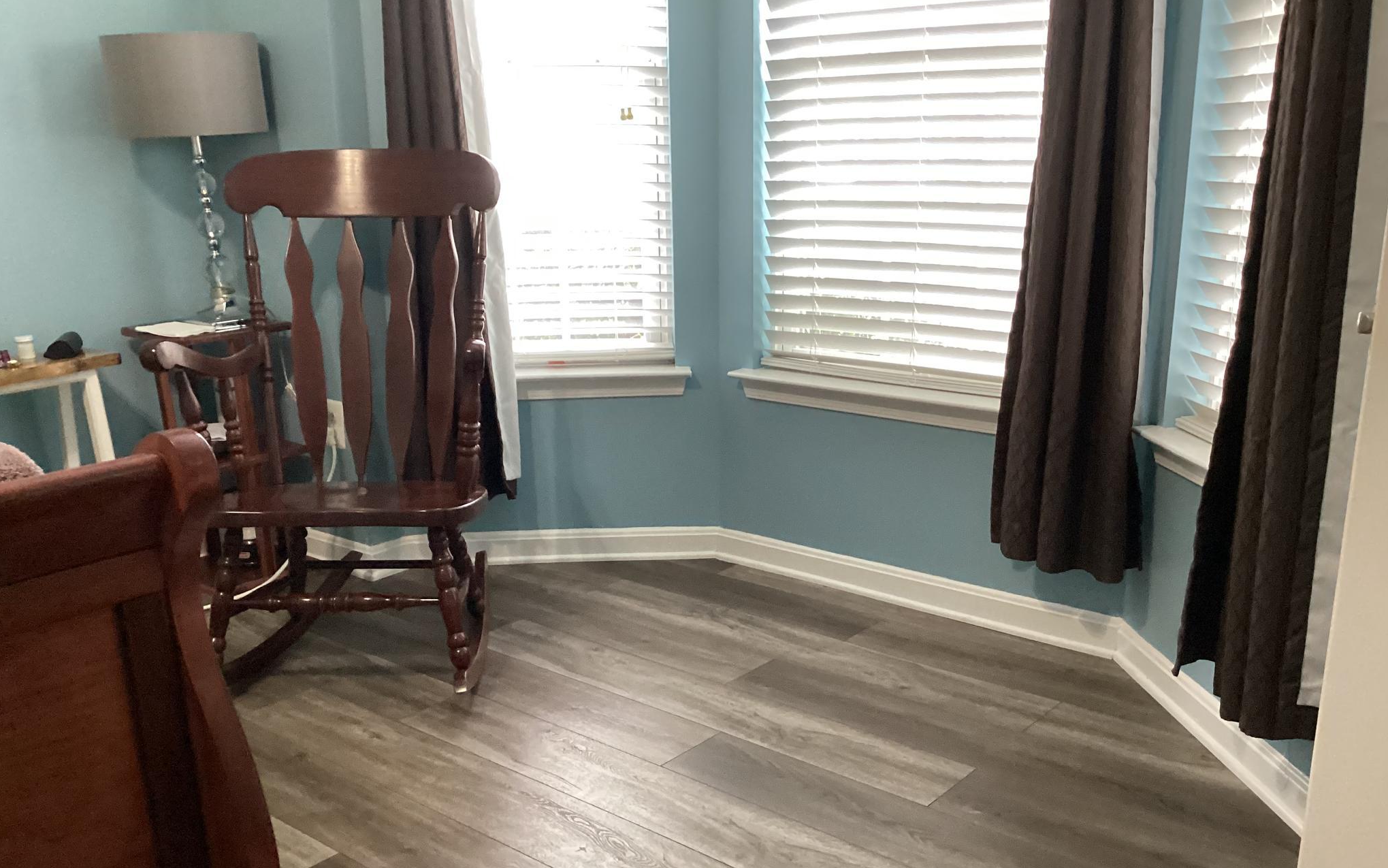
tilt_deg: -17.4
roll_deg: +0.3
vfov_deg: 38.2
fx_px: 1248
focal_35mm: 33
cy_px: 521
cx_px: 694
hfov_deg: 58.1
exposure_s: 1/60
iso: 320
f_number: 2.4
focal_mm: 3.3
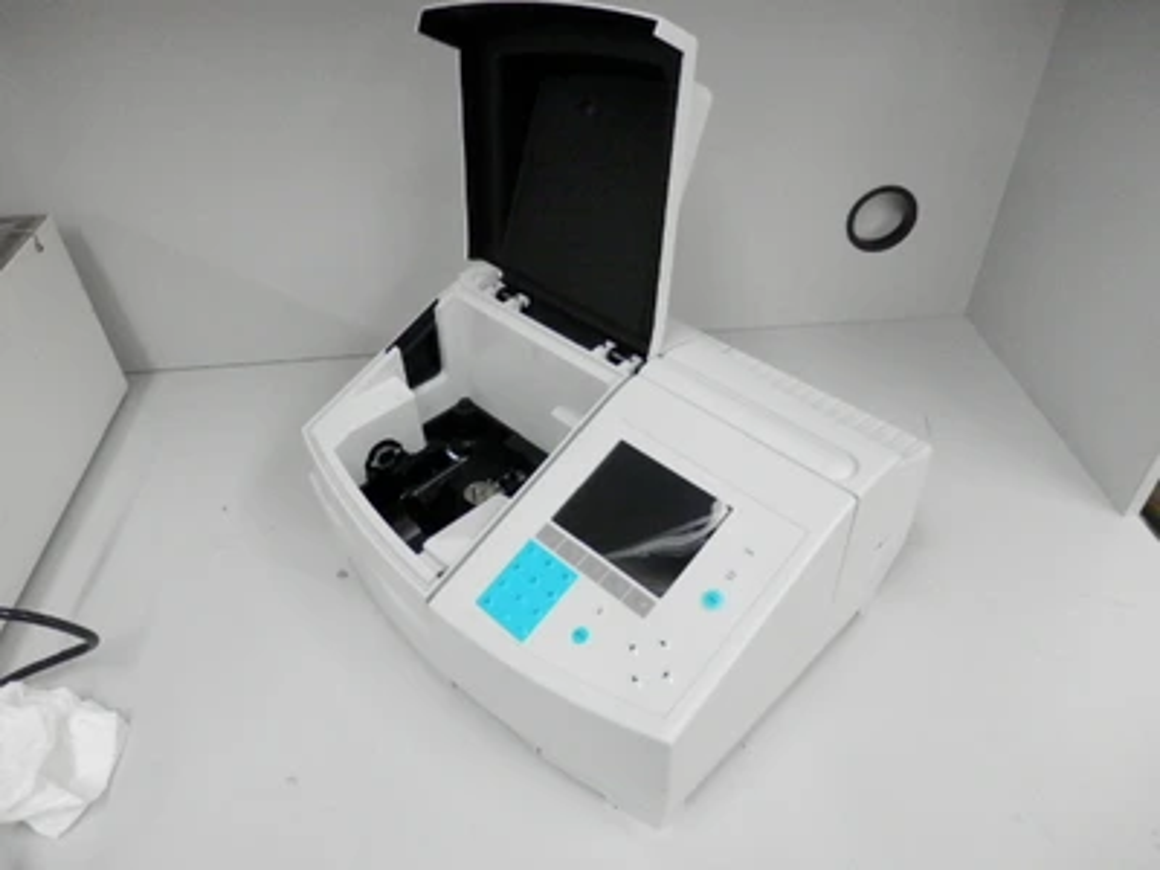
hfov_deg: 69.4
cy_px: 435
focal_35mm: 25
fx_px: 838
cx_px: 580
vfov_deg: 54.9
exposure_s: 1/100
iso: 800
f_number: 3
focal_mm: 4.5
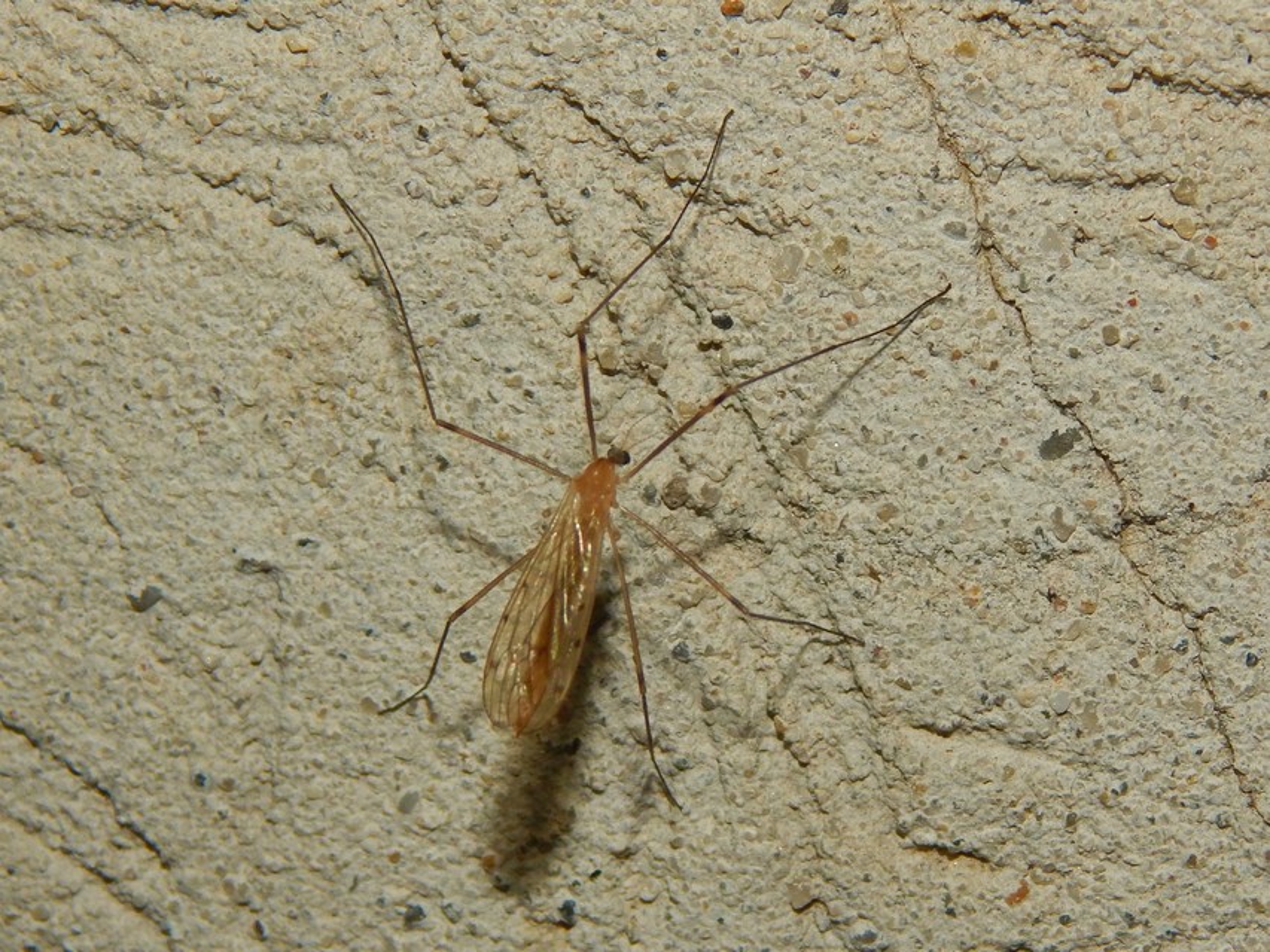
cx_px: 635
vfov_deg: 17.4
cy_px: 476
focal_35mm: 85
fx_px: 3119
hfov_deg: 23.0
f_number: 8.6
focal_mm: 15.3
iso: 200
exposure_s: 1/30
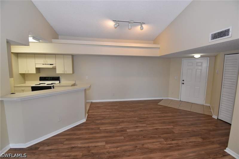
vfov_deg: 77.4
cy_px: 80
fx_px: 100
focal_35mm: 15
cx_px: 120
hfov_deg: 100.4
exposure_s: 1/100
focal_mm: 10
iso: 1600
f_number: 8
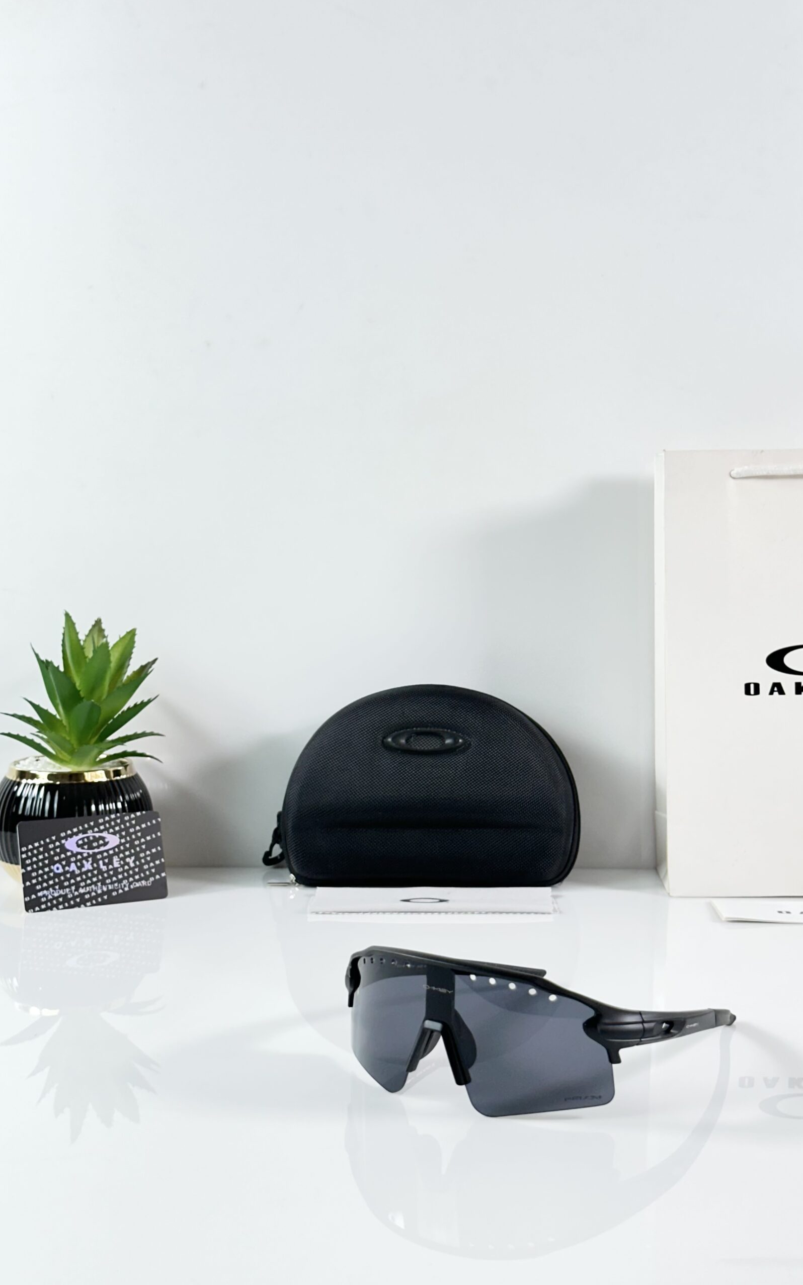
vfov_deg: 39.6
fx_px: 1786
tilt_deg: -5.2
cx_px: 479
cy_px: 642
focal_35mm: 51
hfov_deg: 25.3
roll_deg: -0.7
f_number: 1.78
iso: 80
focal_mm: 6.86
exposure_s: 1/100
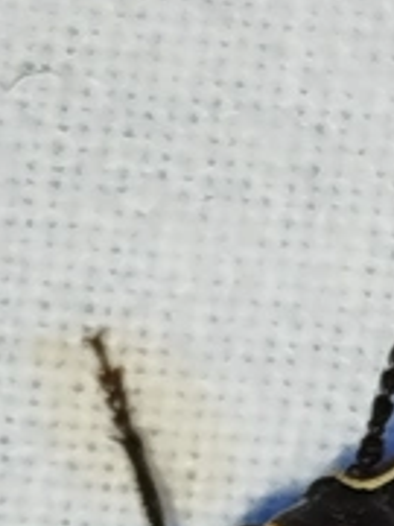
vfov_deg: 6.9
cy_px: 780
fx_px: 4264
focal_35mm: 281
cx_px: 231
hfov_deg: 5.3
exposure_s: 1/50
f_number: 1.7
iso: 64
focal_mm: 5.31
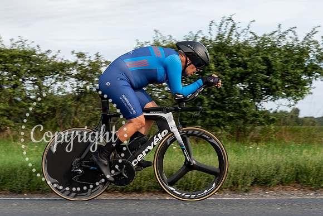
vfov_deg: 15.7
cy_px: 92
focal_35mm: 87
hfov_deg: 23.3
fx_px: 784
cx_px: 150
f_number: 4.5
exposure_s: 1/640
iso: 160
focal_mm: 63
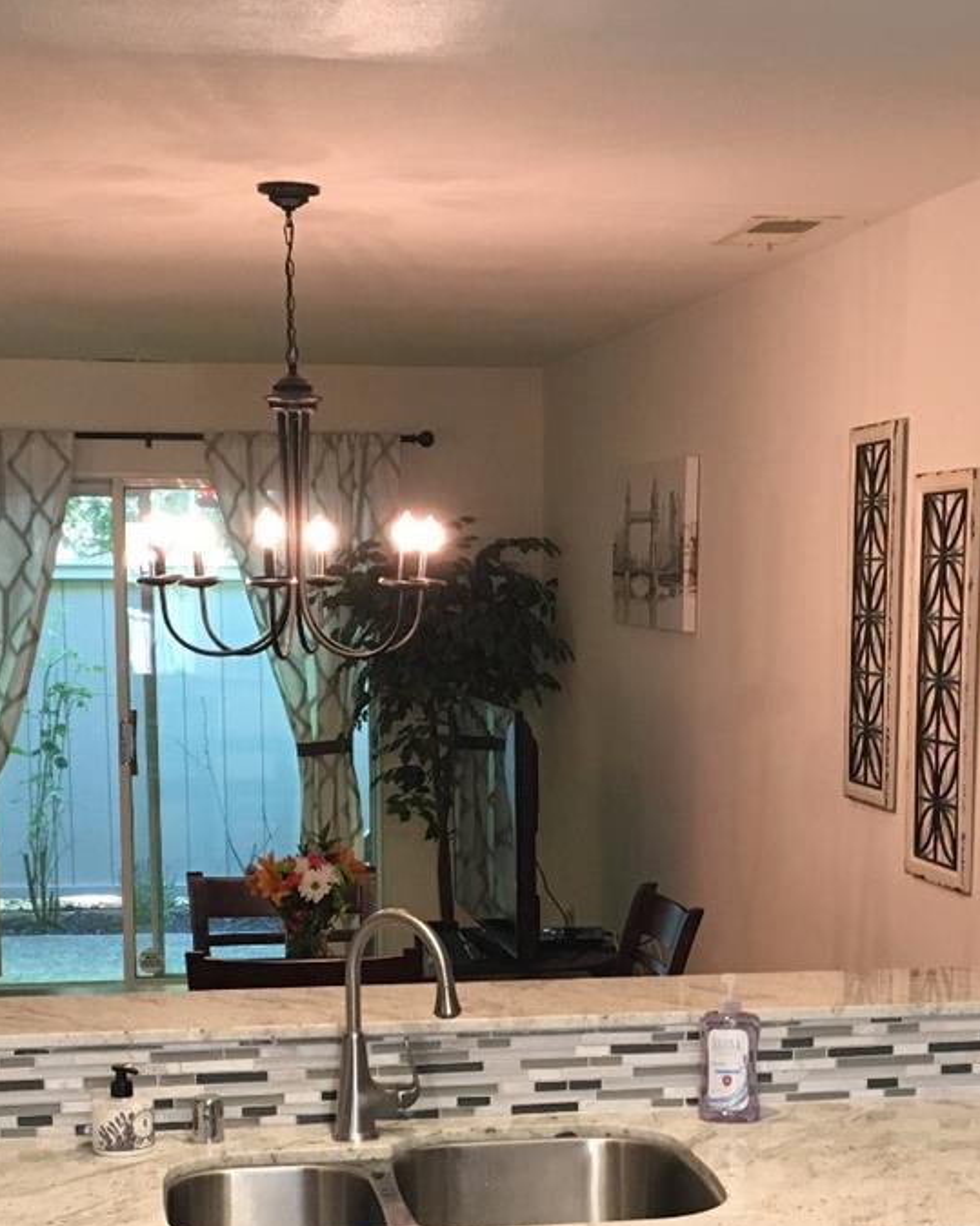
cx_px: 540
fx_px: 2285
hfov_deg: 24.2
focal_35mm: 63
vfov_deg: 29.4
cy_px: 962
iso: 125
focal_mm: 4.15
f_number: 2.2
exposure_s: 1/30
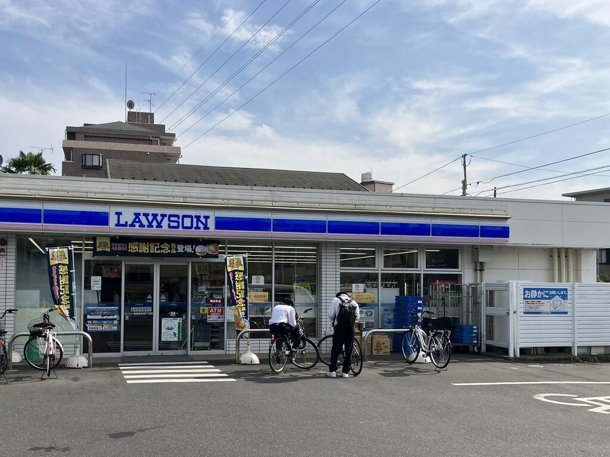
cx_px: 248
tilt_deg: +5.1
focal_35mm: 35
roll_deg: +1.1
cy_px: 276
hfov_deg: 52.3
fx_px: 617
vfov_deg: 40.5
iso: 32
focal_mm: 3.99
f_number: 1.8
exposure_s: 1/1946
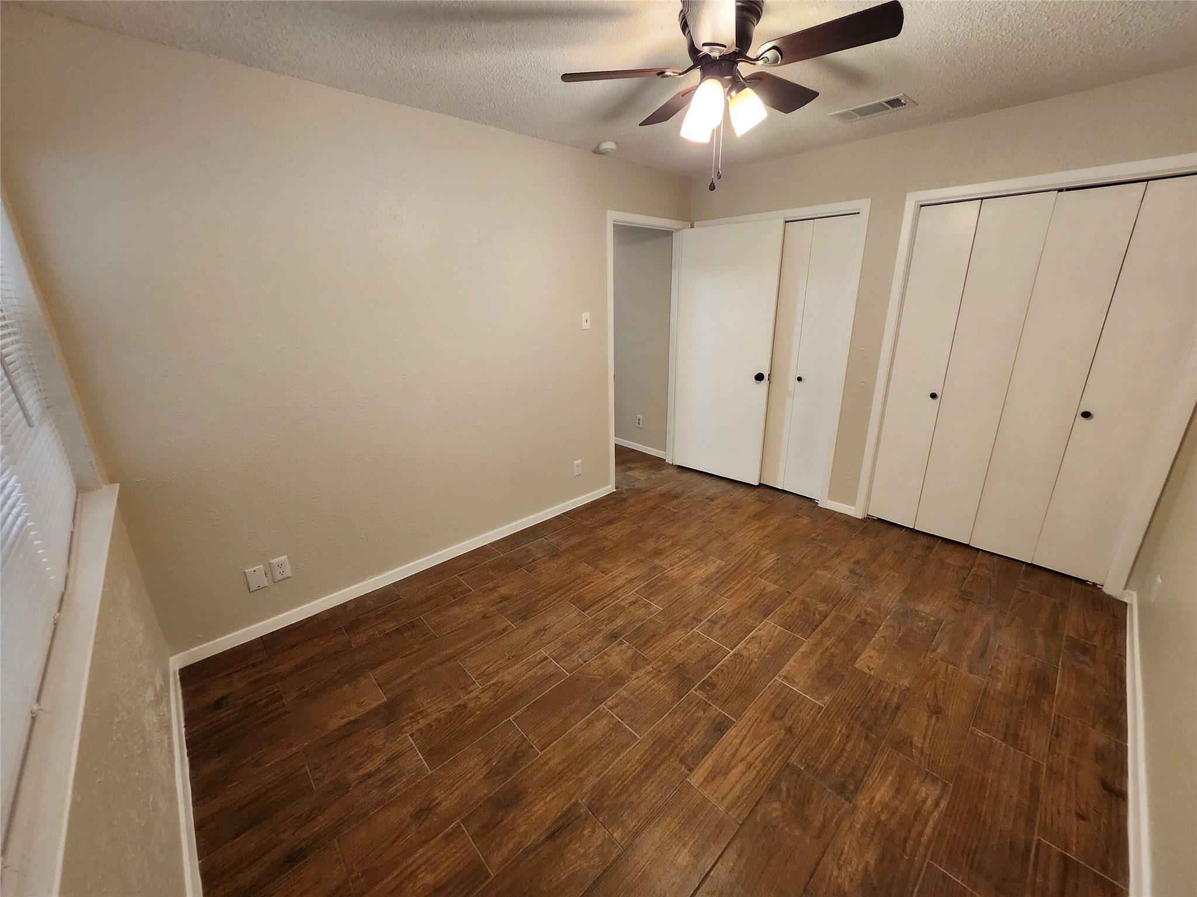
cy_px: 448
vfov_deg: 89.9
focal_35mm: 13
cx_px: 598
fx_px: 450
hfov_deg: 106.2
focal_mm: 1.74
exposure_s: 1/40
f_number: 2.2
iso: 320
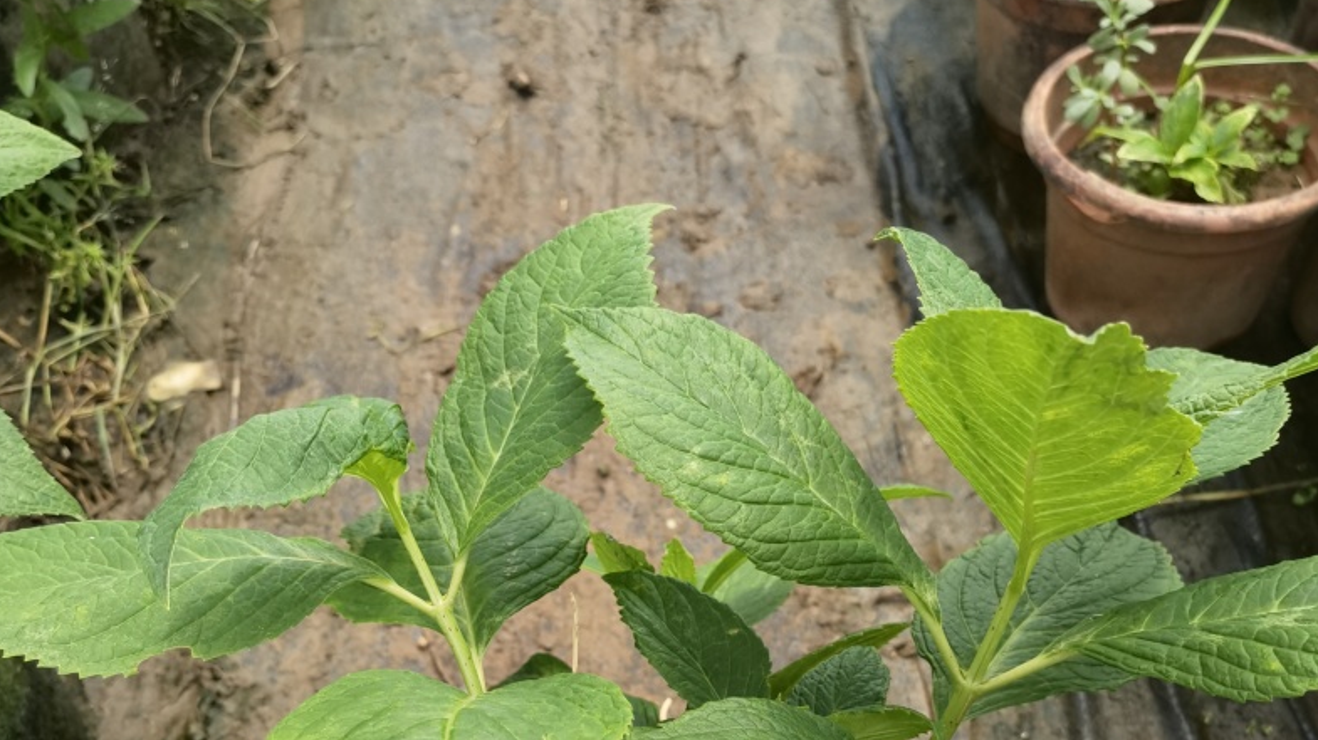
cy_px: 709
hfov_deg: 50.5
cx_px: 653
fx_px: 1397
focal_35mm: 40
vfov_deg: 28.2
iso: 160
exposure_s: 1/555
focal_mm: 6.67
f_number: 1.9
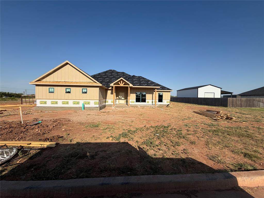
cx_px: 132
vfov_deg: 85.7
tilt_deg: -1.0
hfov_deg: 102.1
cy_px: 99
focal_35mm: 14
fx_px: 107
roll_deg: -0.6
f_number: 2.2
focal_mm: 2.22
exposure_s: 1/1068
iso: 20
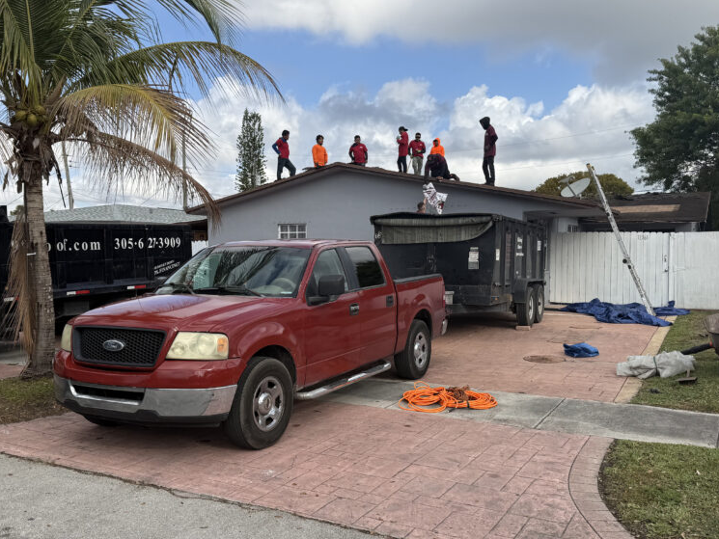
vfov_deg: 42.9
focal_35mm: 33
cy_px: 284
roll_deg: -1.0
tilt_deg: -2.1
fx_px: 686
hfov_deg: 55.3
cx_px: 337
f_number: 1.78
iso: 80
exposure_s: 1/3759
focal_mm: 6.76
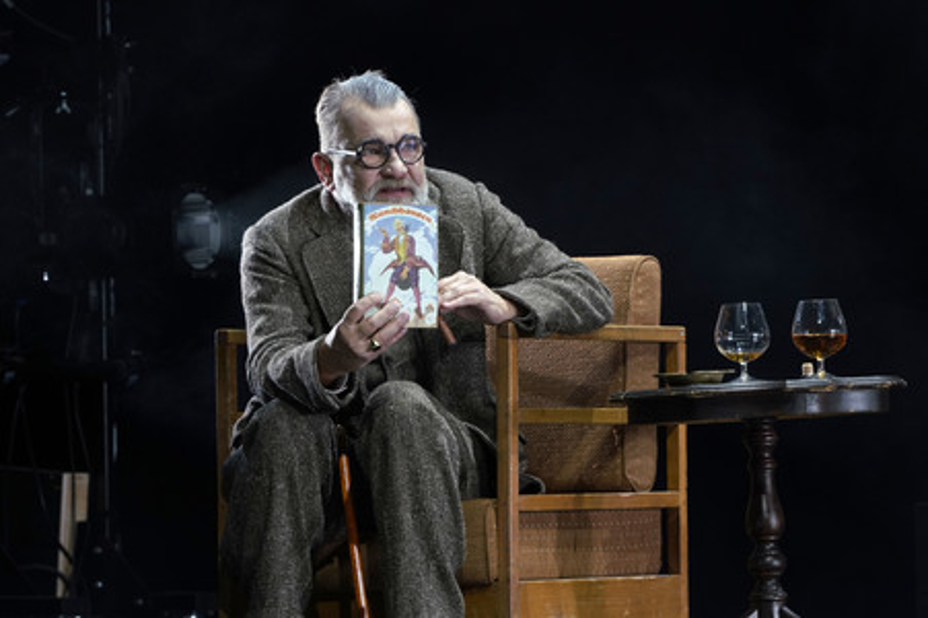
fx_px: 5152
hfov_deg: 10.3
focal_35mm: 200
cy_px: 309
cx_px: 464
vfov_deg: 6.9
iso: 1000
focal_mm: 200
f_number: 7.1
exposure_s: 1/125
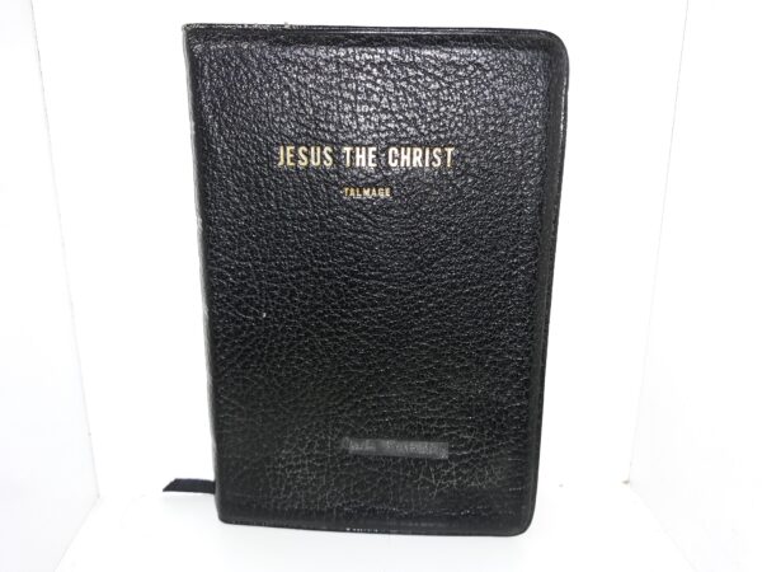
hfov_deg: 63.4
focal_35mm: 28
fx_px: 616
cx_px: 381
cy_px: 286
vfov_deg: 49.7
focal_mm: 3.7
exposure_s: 1/120
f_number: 1.7
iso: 64
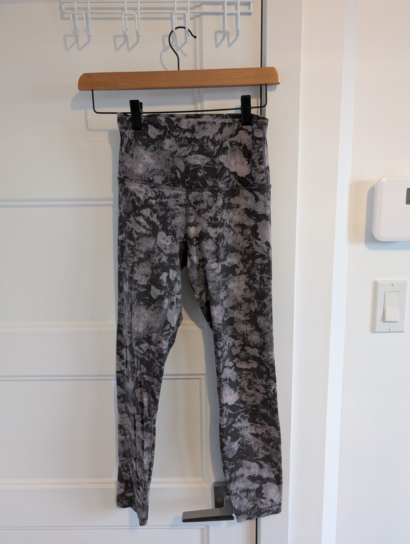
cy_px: 272
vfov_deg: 71.5
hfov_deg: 56.9
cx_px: 205
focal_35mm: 24
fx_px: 378
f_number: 1.68
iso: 102
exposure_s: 1/24
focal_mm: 6.9
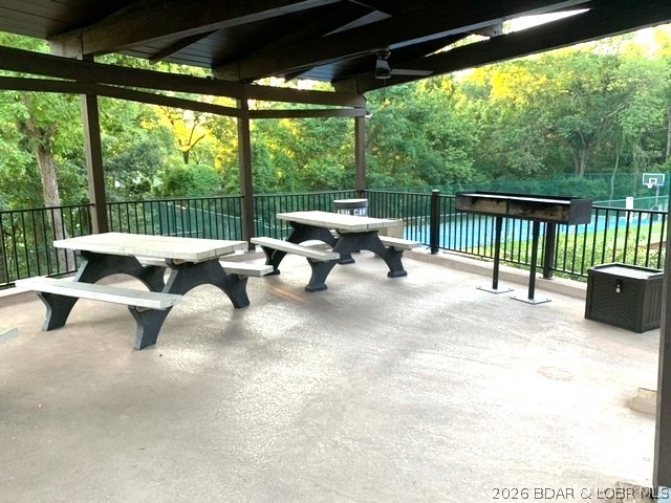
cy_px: 252
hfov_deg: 67.3
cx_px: 336
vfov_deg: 53.1
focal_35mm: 26
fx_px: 504
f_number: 1.8
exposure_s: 1/121
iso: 100
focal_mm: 4.25
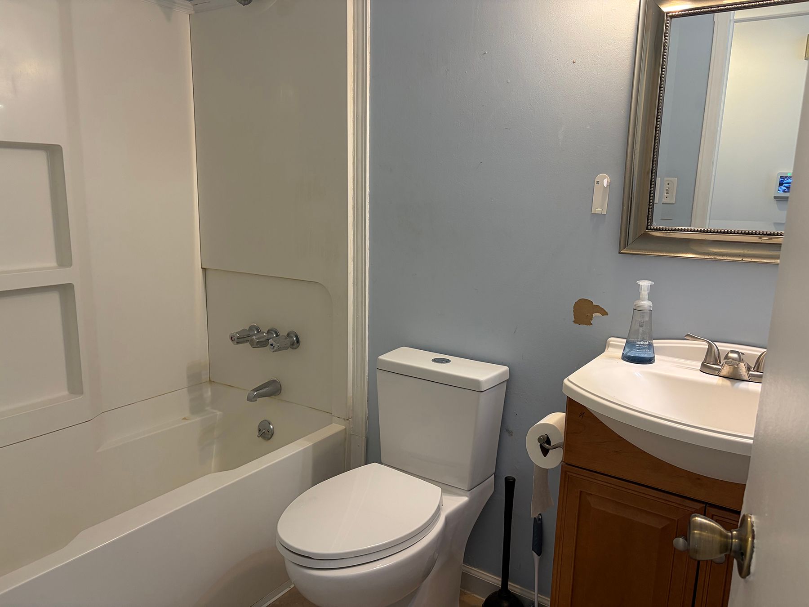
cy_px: 304
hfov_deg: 67.3
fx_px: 608
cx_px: 404
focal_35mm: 26
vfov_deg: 53.1
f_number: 1.6
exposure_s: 1/60
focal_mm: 5.96
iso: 100
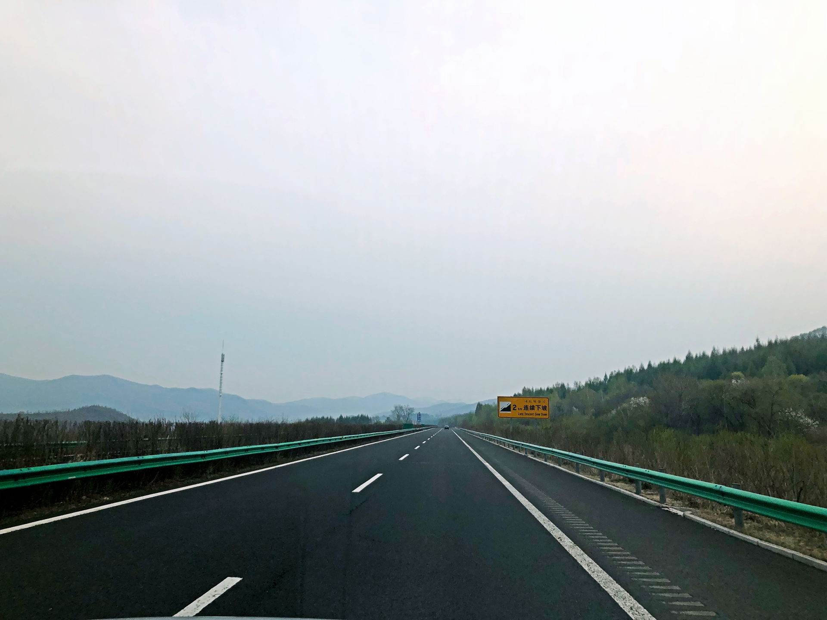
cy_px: 310
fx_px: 669
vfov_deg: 49.7
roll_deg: -0.1
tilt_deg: +6.5
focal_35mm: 28
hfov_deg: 63.4
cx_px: 414
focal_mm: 4
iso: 20
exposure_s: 1/960
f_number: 1.8
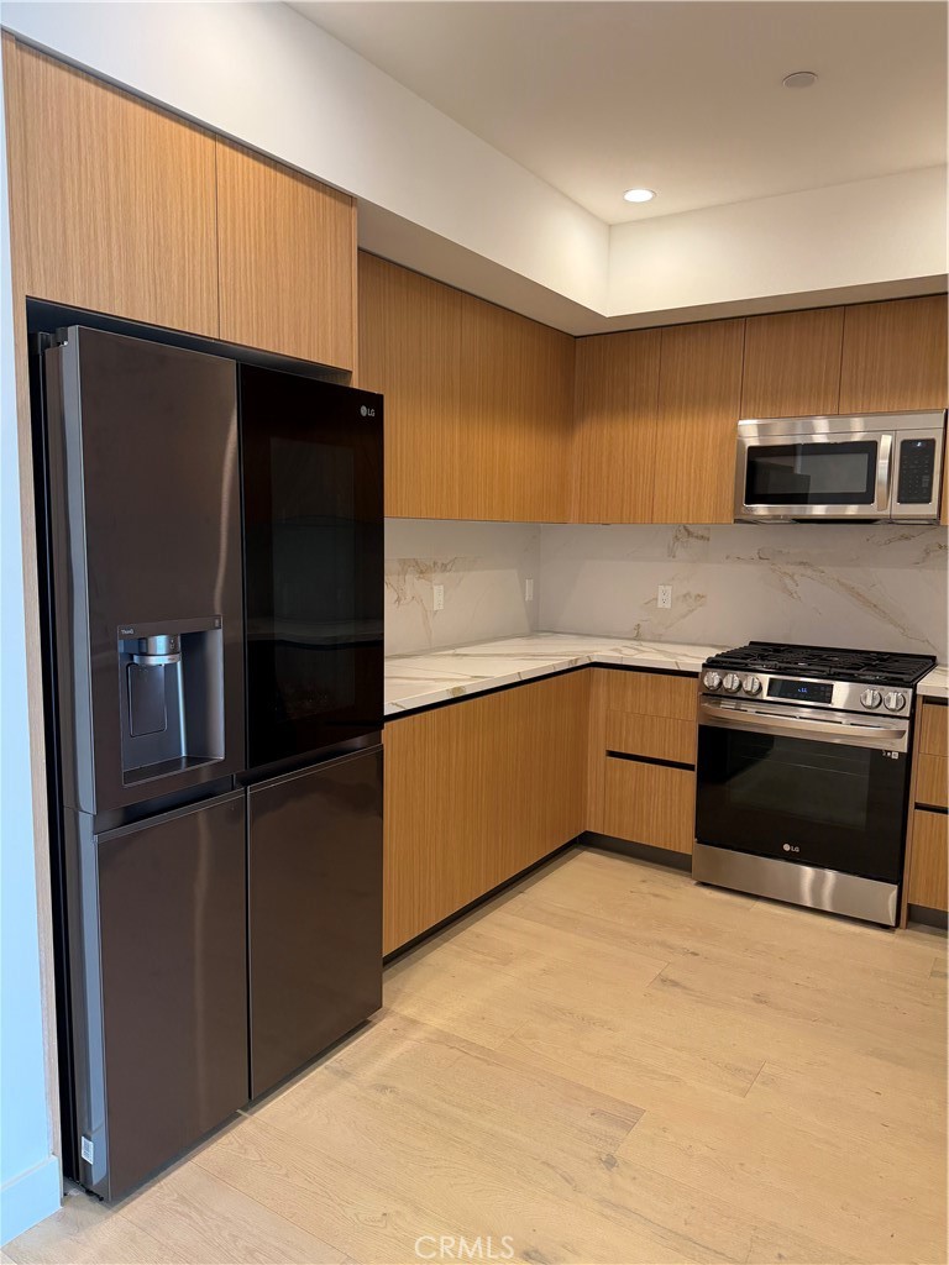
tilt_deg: -6.3
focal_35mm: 24
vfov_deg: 71.6
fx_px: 877
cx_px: 474
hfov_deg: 56.8
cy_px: 632
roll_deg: -0.7
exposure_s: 1/120
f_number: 1.78
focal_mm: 6.76
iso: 250
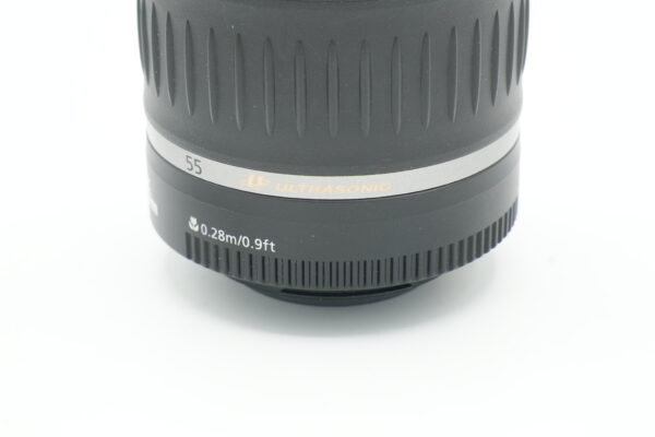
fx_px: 1910
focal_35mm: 105
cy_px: 218
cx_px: 328
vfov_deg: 13.0
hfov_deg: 19.5
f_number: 13
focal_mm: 70
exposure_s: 1/100
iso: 800
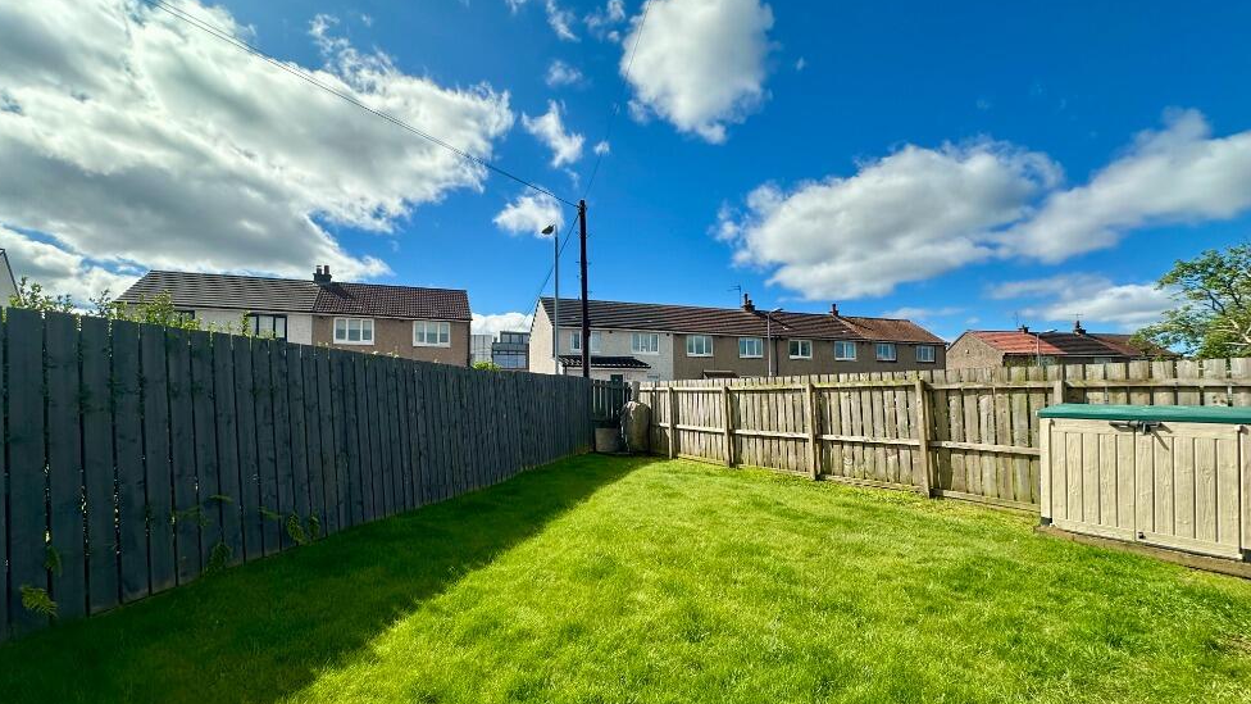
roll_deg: +0.5
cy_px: 382
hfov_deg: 99.3
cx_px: 596
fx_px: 531
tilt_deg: +2.8
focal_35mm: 16
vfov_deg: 67.0
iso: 50
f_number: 2.2
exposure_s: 1/2092
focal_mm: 2.22
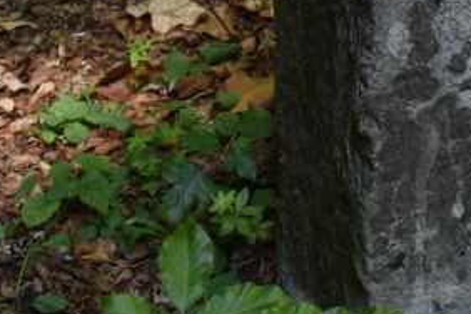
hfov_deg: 19.8
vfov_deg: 13.3
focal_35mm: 98
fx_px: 1282
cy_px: -121
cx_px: 536
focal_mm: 18
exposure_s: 1/125
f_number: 5.6
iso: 200
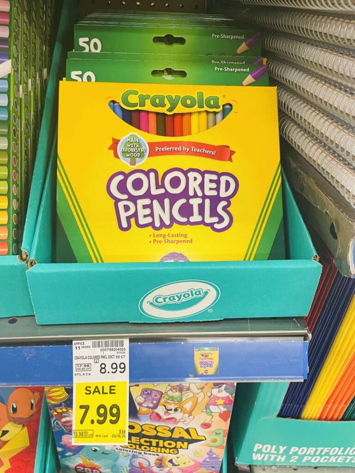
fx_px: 356
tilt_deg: -32.8
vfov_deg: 67.3
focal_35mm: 26
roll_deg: -2.2
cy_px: 236
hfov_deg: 53.1
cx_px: 178
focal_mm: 4.2
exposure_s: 1/62
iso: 100
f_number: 1.6
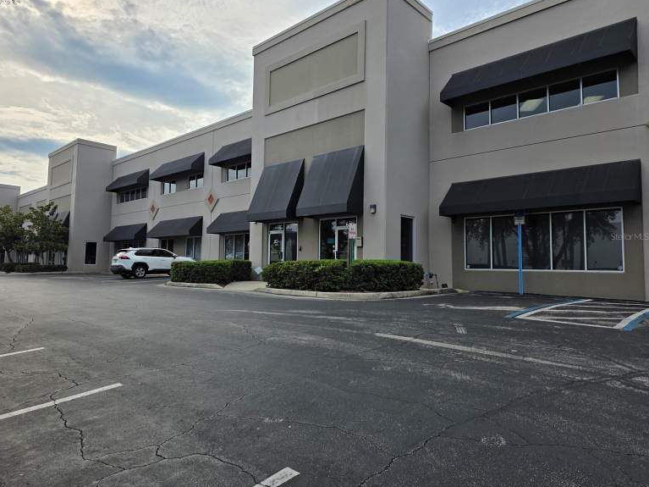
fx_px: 450
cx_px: 312
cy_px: 236
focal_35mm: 24
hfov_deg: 71.6
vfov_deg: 56.8
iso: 64
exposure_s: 1/7944
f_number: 1.7
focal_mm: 6.25
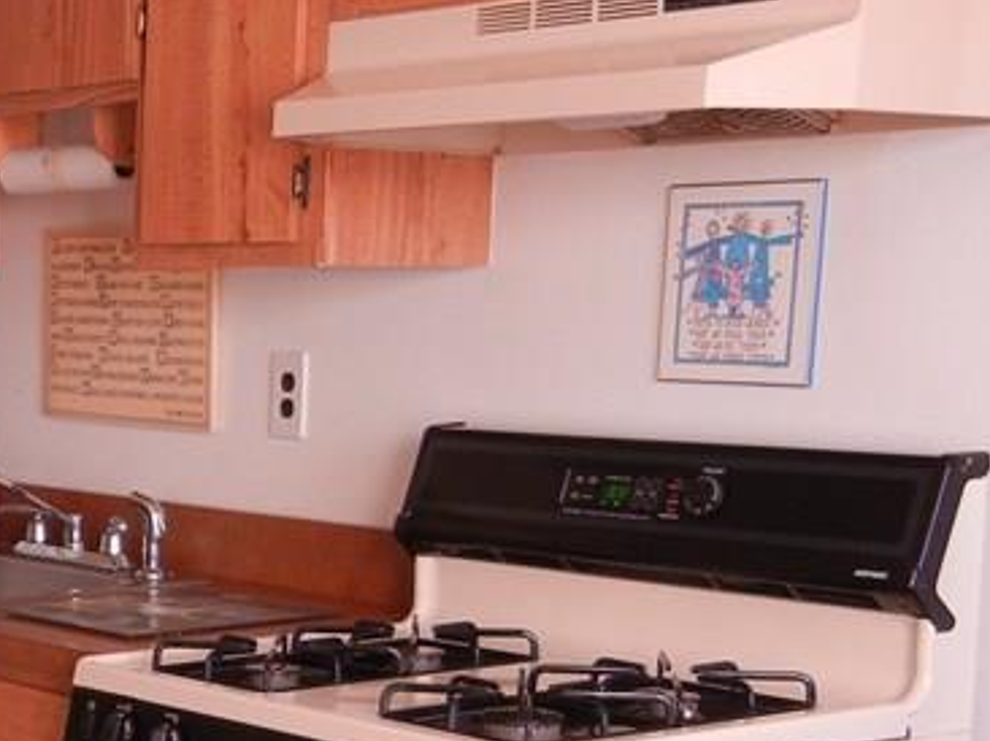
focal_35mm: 84
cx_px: -295
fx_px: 2401
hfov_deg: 21.2
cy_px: 692
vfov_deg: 17.3
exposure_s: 1/30
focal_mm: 5.4
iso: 261
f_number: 3.5
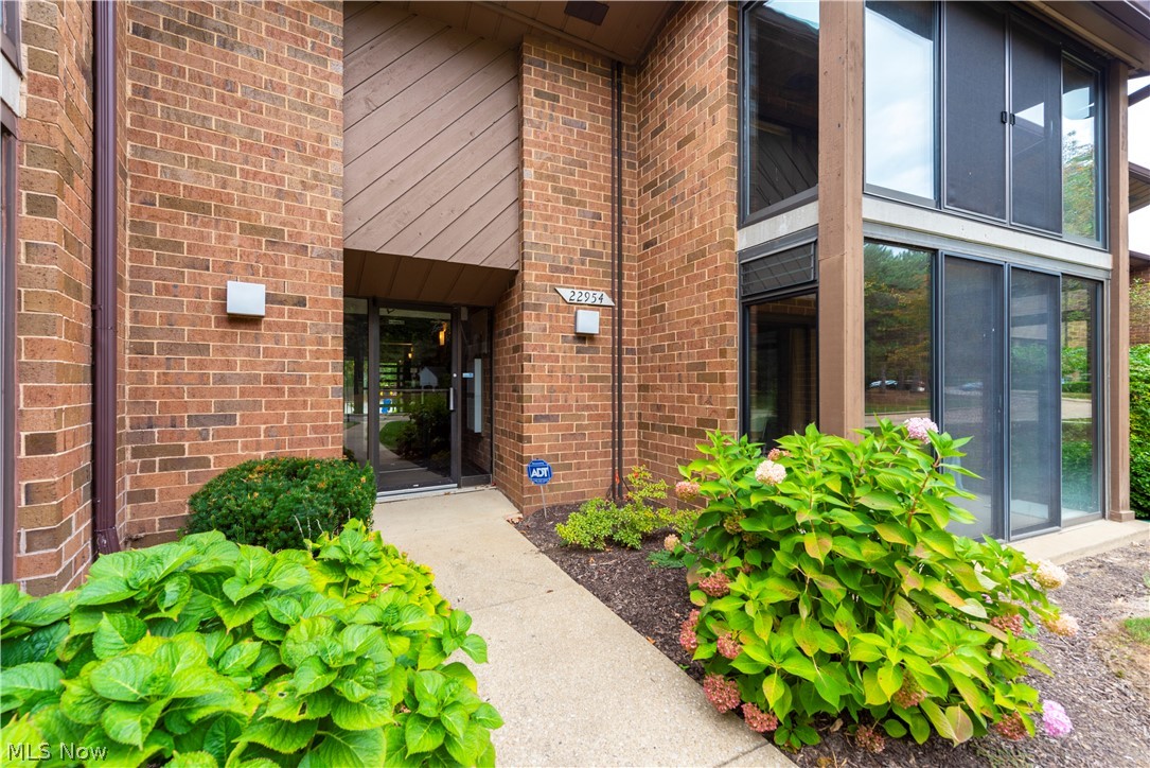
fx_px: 479
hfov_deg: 100.4
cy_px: 384
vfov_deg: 77.4
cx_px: 575
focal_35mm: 15
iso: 200
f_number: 9
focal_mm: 15
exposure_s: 1/40
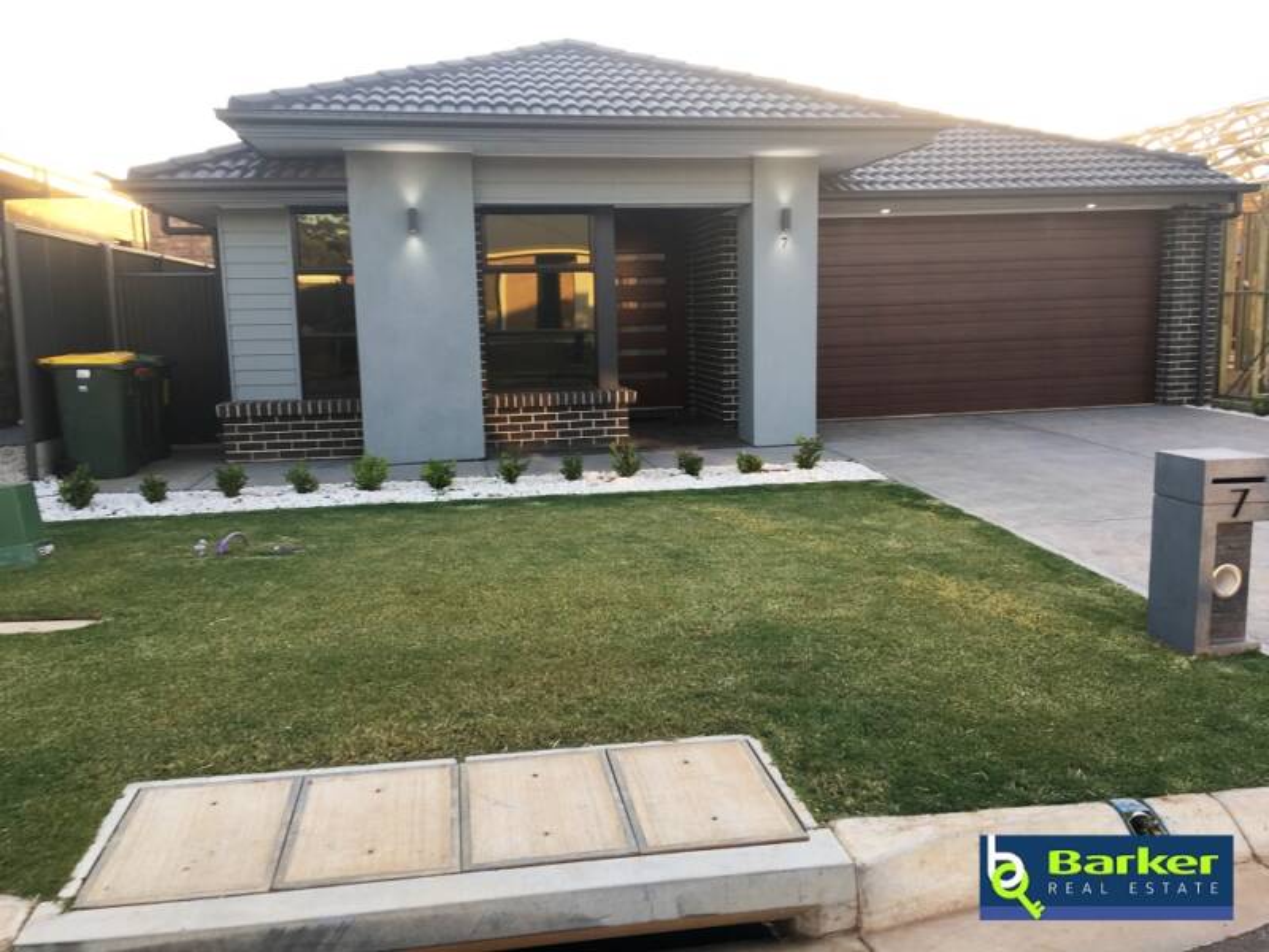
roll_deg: +1.3
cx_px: 634
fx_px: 1063
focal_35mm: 29
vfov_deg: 48.2
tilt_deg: -7.7
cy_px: 476
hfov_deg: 61.7
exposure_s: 1/107
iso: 25
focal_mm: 4.15
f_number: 2.2
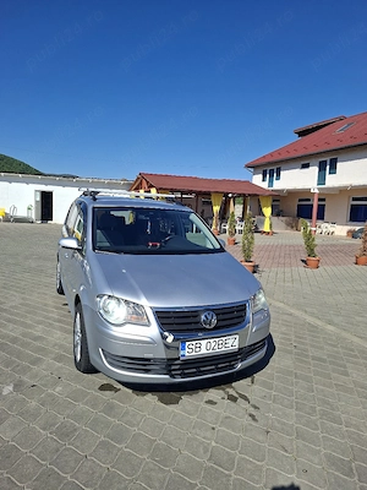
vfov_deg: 73.9
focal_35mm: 23
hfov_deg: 58.9
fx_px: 325
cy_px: 245
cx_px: 184
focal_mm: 5.54
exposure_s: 1/2500
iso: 50
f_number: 1.8
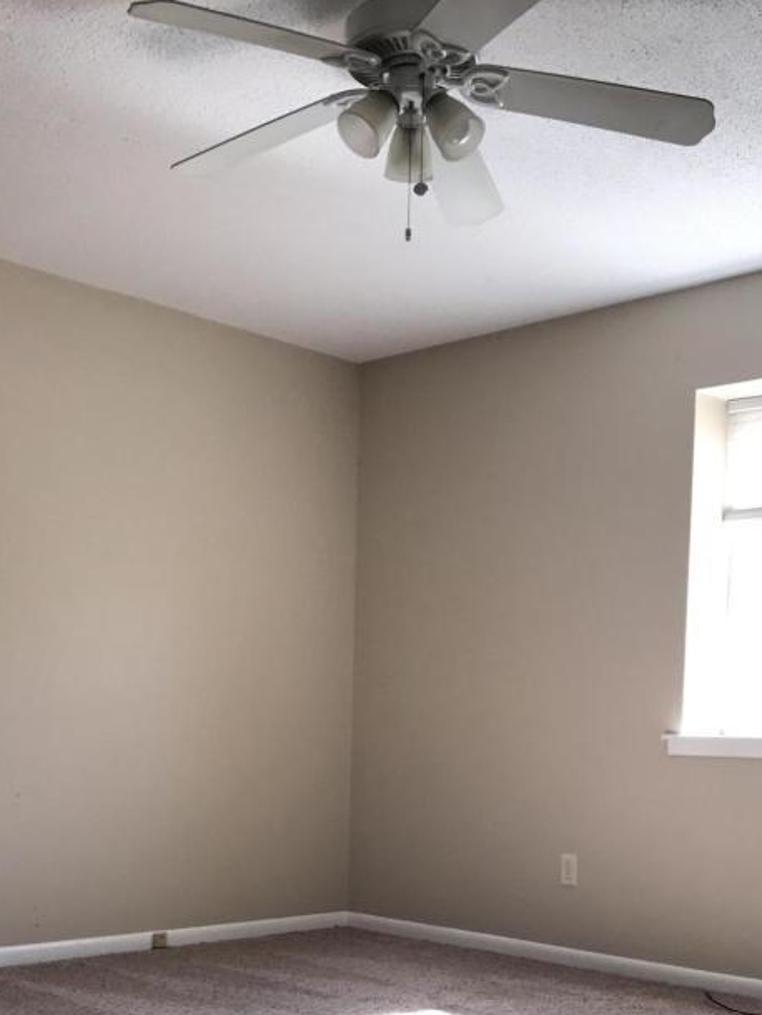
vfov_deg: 39.0
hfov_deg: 30.9
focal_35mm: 47
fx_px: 1379
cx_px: 419
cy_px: 795
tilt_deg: -1.1
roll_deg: -0.5
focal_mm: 3.99
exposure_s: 1/120
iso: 40
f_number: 1.8
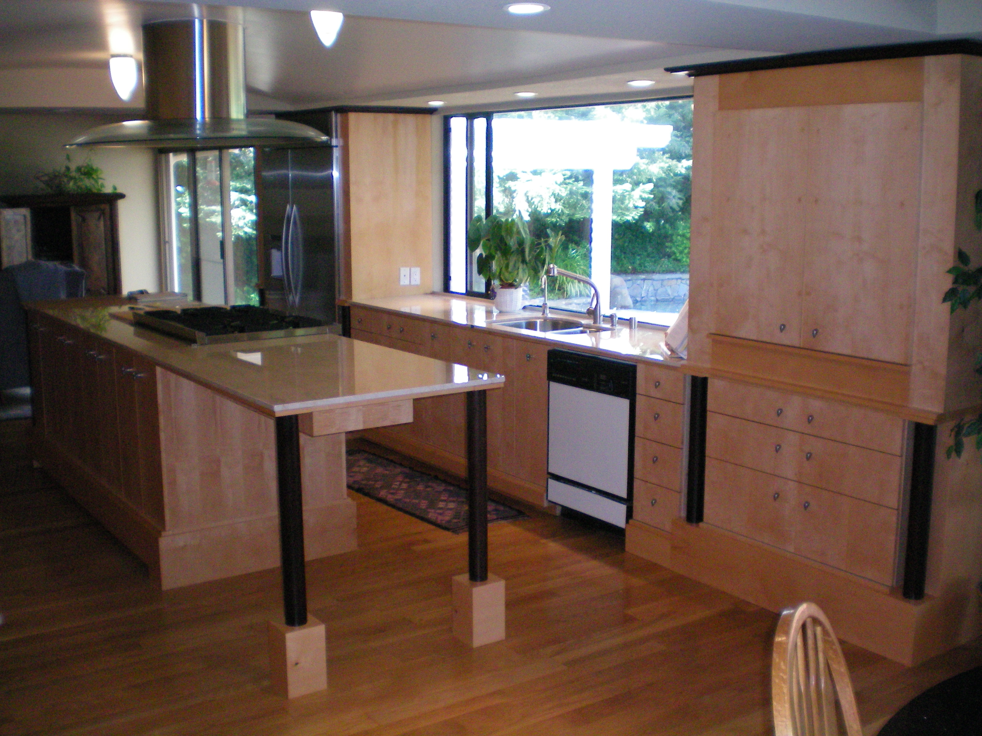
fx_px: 1078
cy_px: 368
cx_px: 491
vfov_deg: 37.7
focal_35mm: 38
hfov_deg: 49.0
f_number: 3.1
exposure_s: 1/60
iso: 200
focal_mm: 6.3
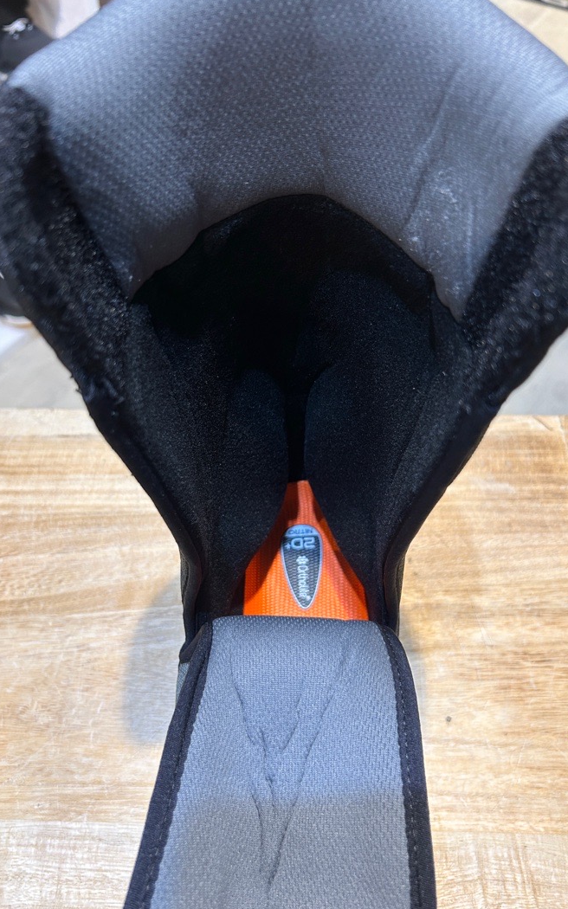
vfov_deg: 66.5
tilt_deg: -53.4
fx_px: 694
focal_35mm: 28
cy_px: 460
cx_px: 287
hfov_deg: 44.5
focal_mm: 5.7
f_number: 1.5
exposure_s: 1/50
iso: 125
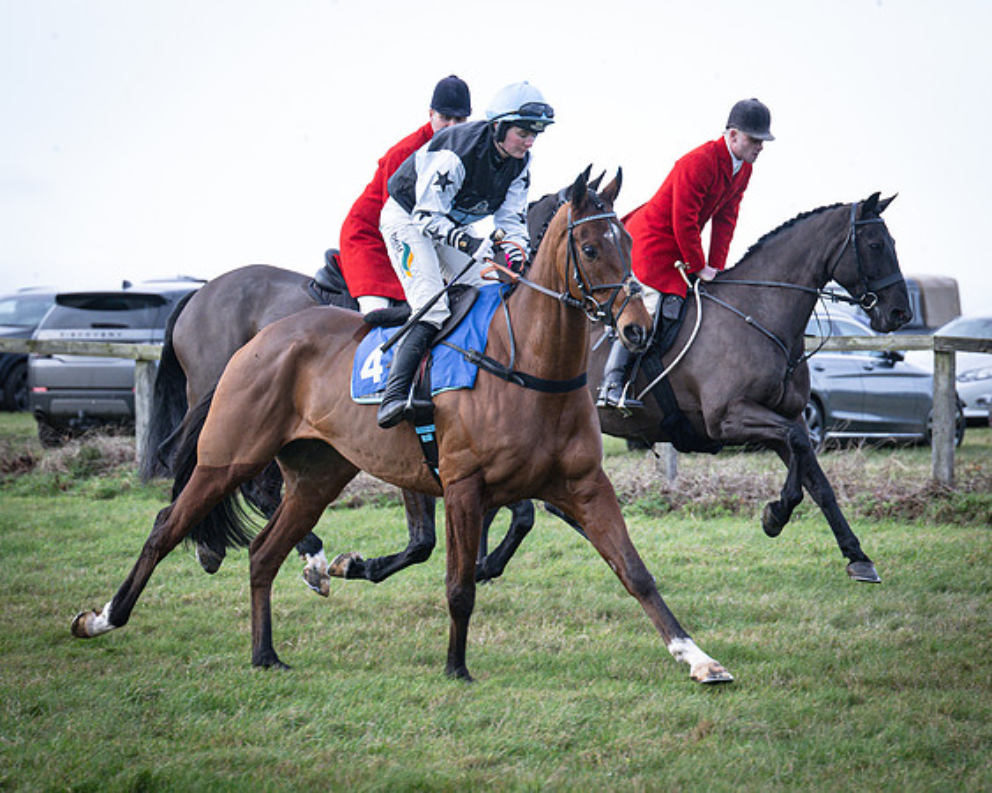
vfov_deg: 9.1
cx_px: 575
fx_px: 4978
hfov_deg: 11.4
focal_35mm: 170
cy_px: 426
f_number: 2.8
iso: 400
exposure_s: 1/1000
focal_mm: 82
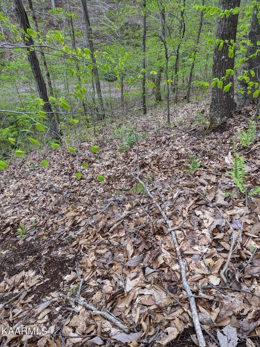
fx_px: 270
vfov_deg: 65.3
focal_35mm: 27
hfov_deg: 51.4
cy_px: 174
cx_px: 130
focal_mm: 4.38
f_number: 1.73
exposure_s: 1/114
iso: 46
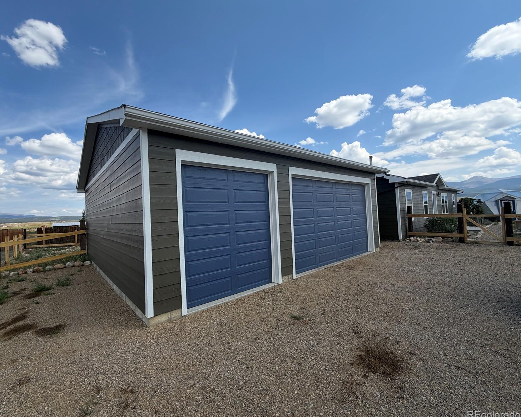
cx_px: 239
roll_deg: +2.5
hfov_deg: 96.6
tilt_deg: +1.8
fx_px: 231
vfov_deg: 84.0
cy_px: 208
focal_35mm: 15
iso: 40
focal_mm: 2.22
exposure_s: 1/564
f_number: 2.2
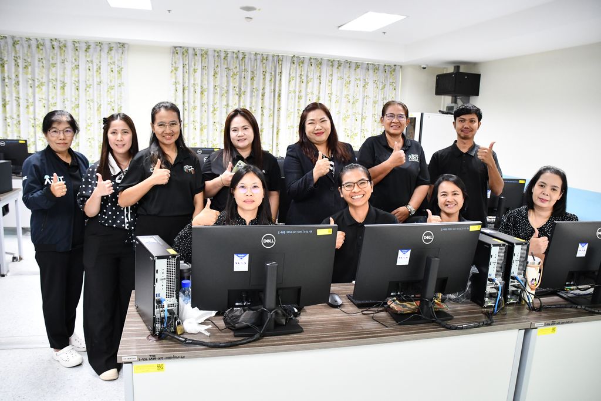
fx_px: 451
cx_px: 300
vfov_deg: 47.9
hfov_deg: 67.4
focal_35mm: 27
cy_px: 200
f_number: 3.5
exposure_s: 1/100
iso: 3200
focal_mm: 18
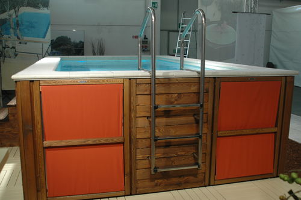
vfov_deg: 36.8
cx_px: 150
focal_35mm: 36
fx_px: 301
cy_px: 100
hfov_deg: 53.2
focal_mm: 24
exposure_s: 1/80
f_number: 5
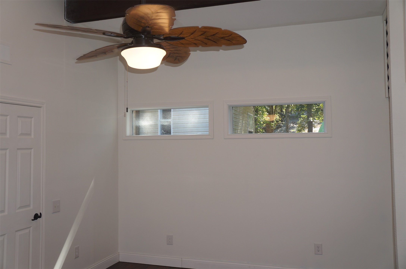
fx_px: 372
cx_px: 203
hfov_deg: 57.3
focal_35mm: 33
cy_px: 134
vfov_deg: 39.8
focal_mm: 22
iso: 200
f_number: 5
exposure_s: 1/100
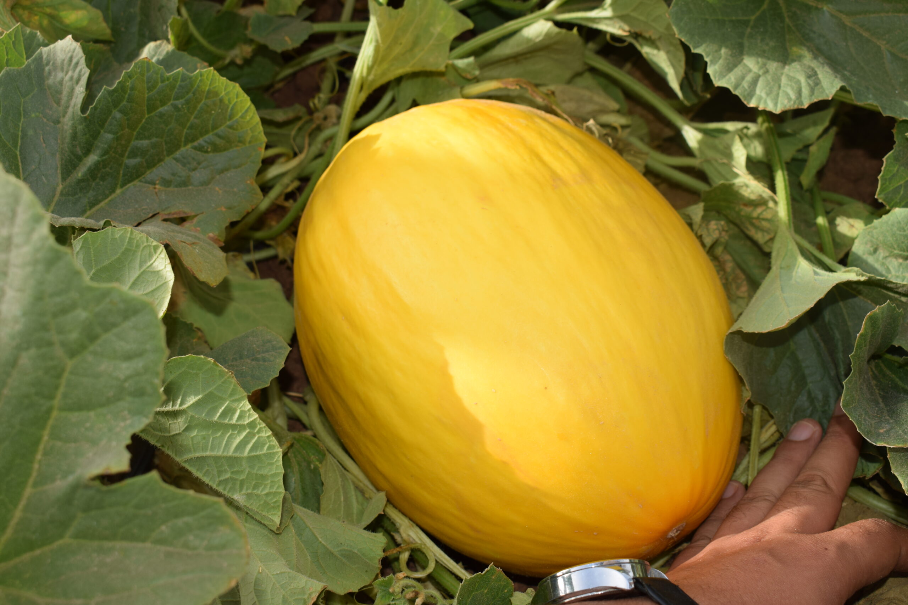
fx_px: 1097
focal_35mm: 44
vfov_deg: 30.9
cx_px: 454
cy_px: 302
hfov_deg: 45.0
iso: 100
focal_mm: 29
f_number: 7.1
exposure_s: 1/200
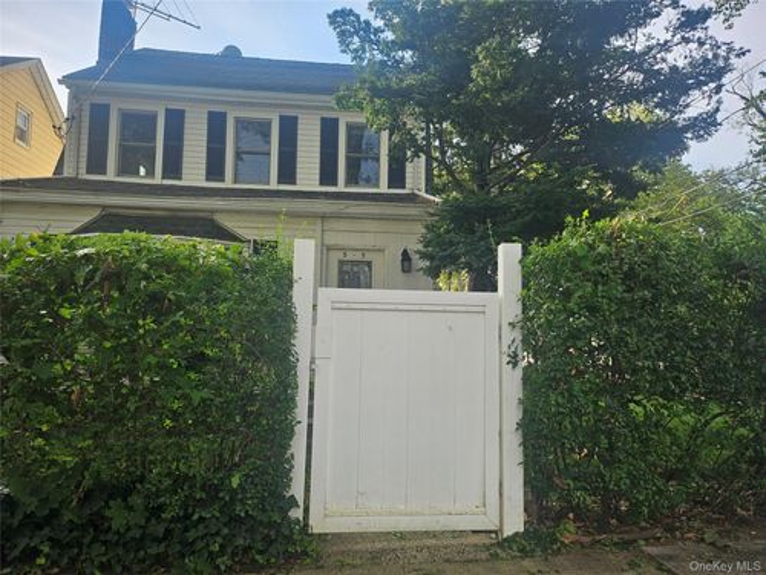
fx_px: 531
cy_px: 288
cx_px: 383
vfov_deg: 56.8
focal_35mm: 24
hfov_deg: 71.6
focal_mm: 5
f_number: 1.8
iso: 50
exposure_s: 1/868
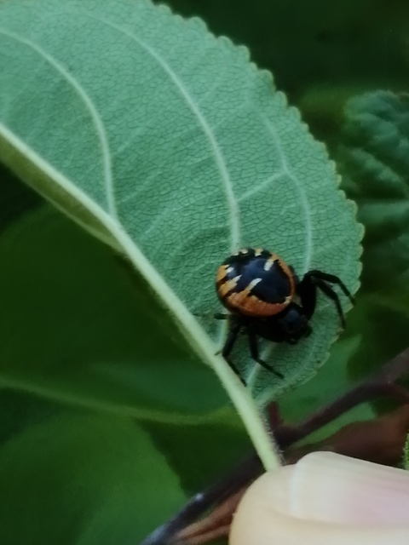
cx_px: 204
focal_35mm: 104
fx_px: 1638
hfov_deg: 14.2
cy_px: 272
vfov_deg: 18.9
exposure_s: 1/219
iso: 50
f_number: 1.8
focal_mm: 3.46
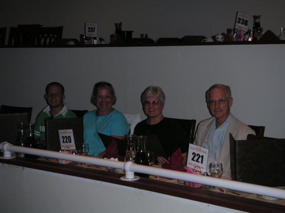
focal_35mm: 75
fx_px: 617
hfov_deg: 26.0
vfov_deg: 19.6
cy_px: 106
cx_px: 142
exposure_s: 1/90
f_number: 3.2
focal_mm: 11.7
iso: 160
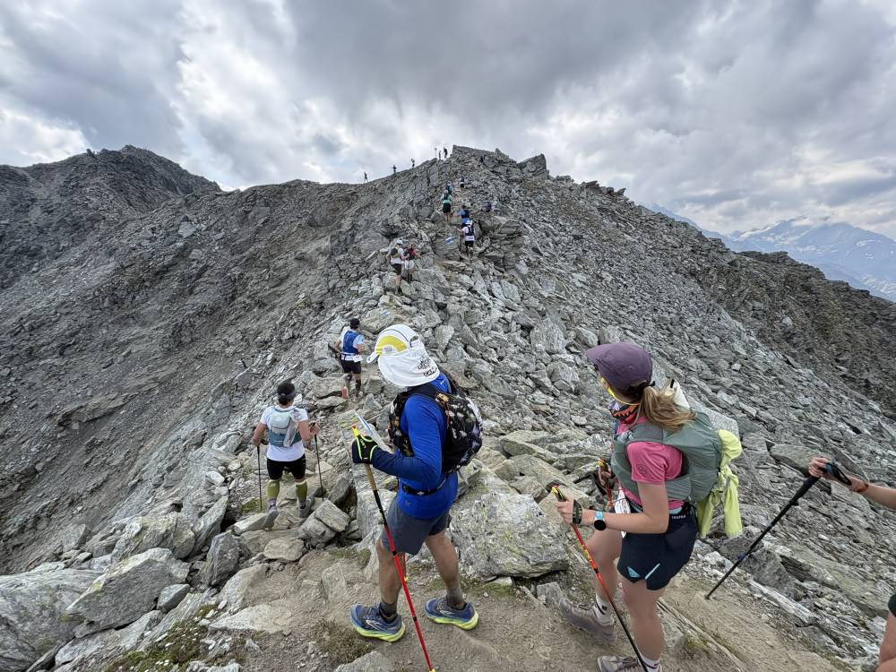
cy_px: 336
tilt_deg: -13.9
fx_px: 362
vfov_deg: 85.7
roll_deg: +0.8
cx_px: 448
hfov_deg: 102.1
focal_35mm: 14
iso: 64
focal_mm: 2.22
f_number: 2.2
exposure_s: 1/1020
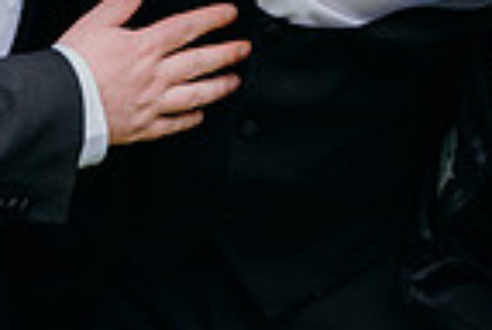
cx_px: 162
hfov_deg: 11.5
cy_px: -95
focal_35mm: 178
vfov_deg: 7.7
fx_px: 2438
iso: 250
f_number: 3.5
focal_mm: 44
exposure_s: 1/200
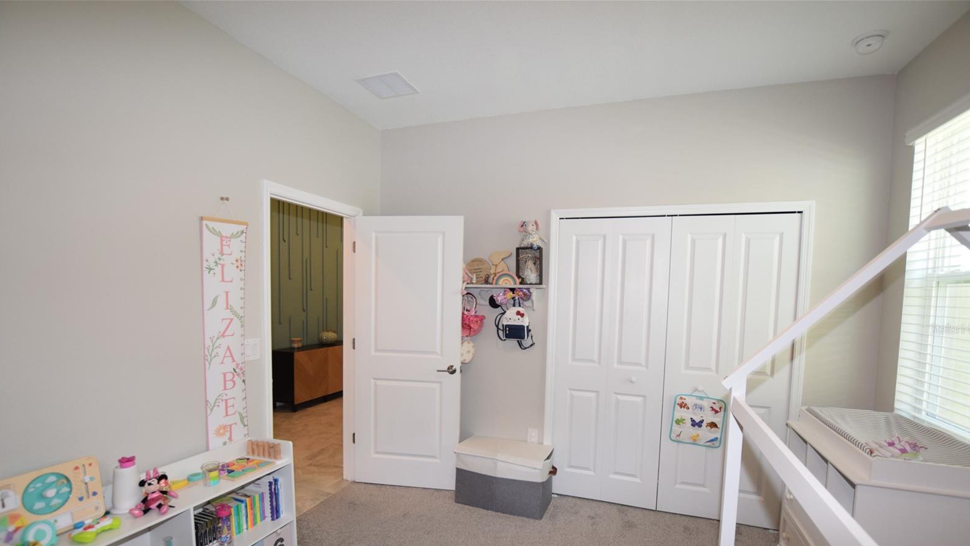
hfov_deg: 99.4
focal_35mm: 16
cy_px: 329
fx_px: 412
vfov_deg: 66.4
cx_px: 491
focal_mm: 10
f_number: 4.5
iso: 800
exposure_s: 1/80
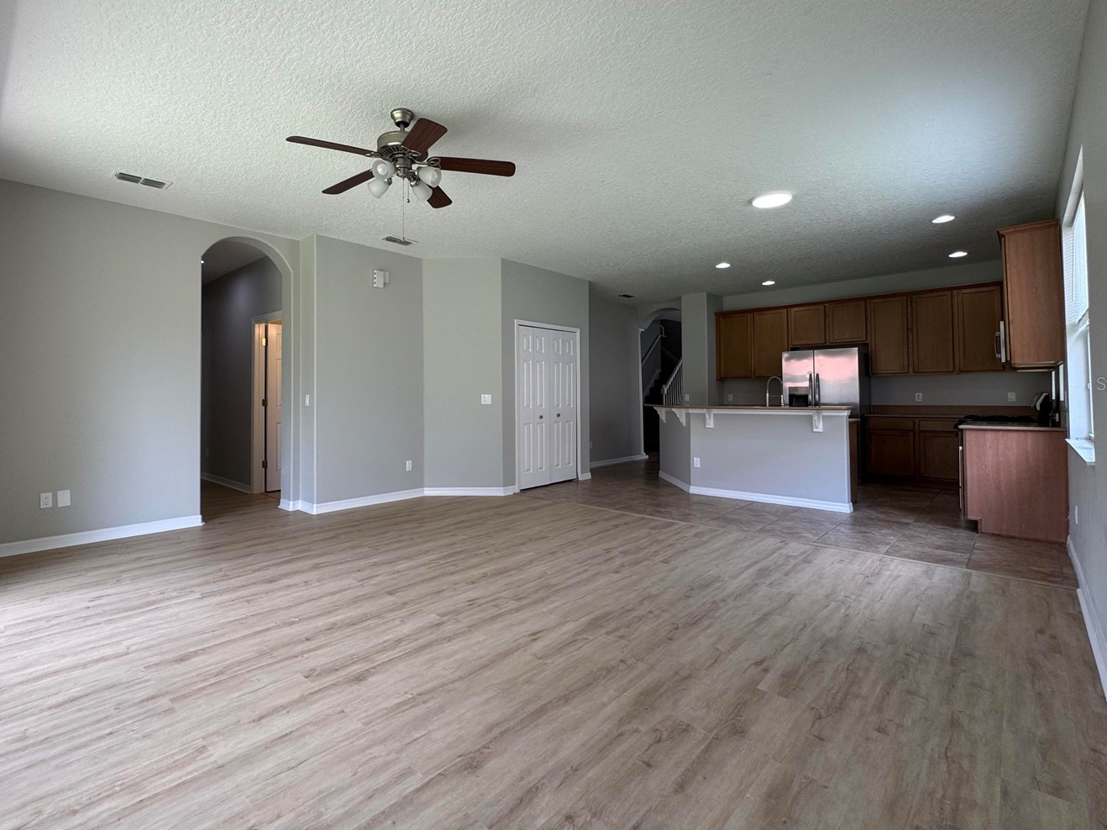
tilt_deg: +1.5
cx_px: 504
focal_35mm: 17
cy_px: 383
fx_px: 544
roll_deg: -0.2
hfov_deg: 90.8
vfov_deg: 74.6
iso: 80
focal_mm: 2.22
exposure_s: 1/120
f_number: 2.2
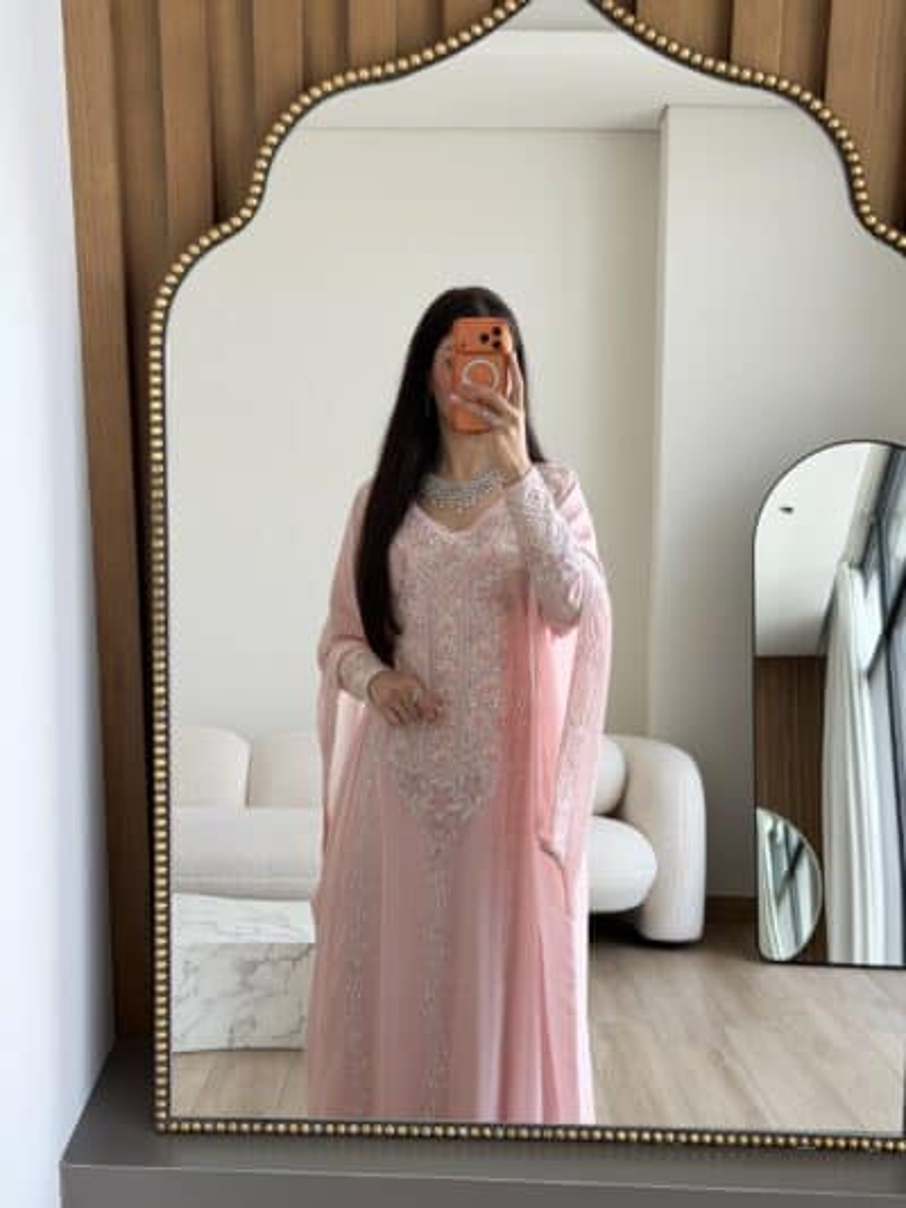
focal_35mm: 48
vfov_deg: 39.6
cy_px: 604
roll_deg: +0.0
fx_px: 1674
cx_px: 453
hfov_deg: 30.3
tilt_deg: -15.8
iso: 50
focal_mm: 6.76
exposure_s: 1/204
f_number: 1.78
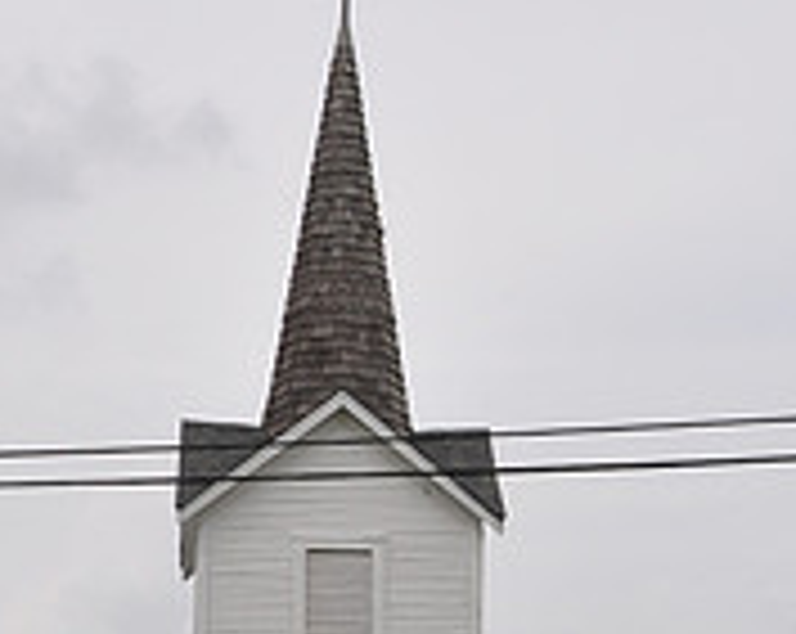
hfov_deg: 16.1
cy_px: 677
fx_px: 2822
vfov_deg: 12.6
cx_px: 427
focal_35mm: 120
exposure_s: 1/320
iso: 200
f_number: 9
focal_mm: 26
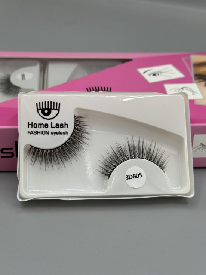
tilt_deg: -35.0
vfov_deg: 38.9
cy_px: 140
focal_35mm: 49
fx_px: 389
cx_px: 104
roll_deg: -1.7
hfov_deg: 29.7
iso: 64
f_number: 1.78
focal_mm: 6.86
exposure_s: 1/1395
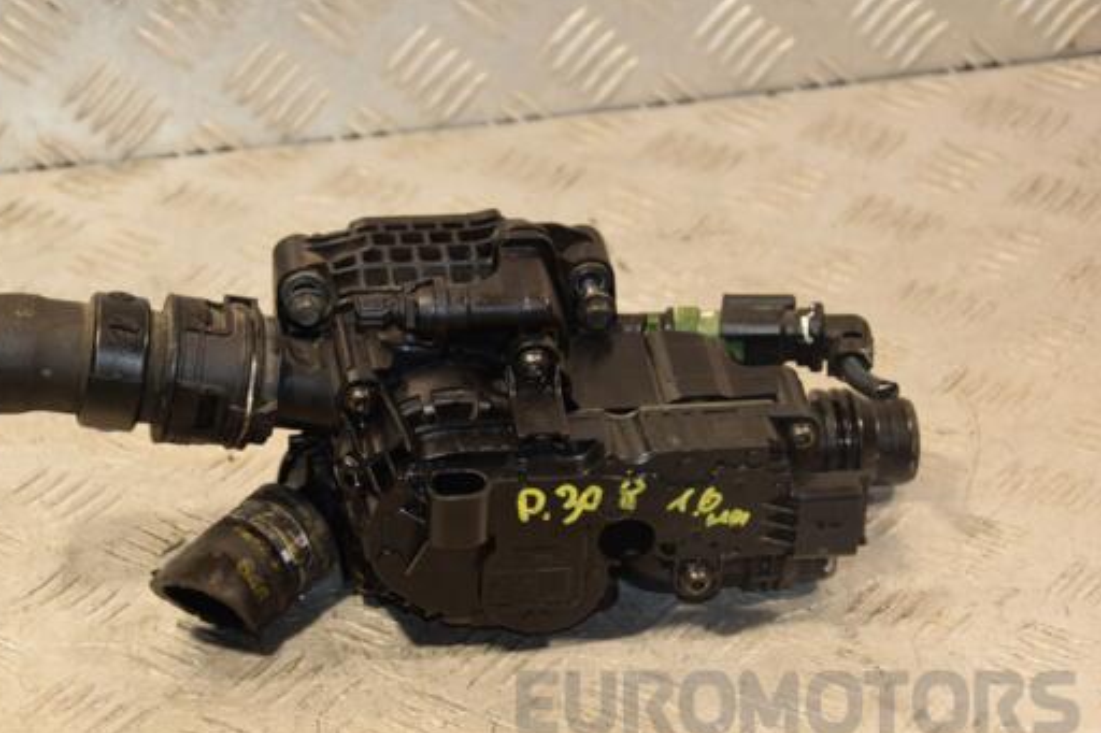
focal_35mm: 116
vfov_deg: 11.8
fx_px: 3546
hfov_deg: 17.6
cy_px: 417
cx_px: 475
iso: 800
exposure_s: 1/160
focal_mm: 66
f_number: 5.3
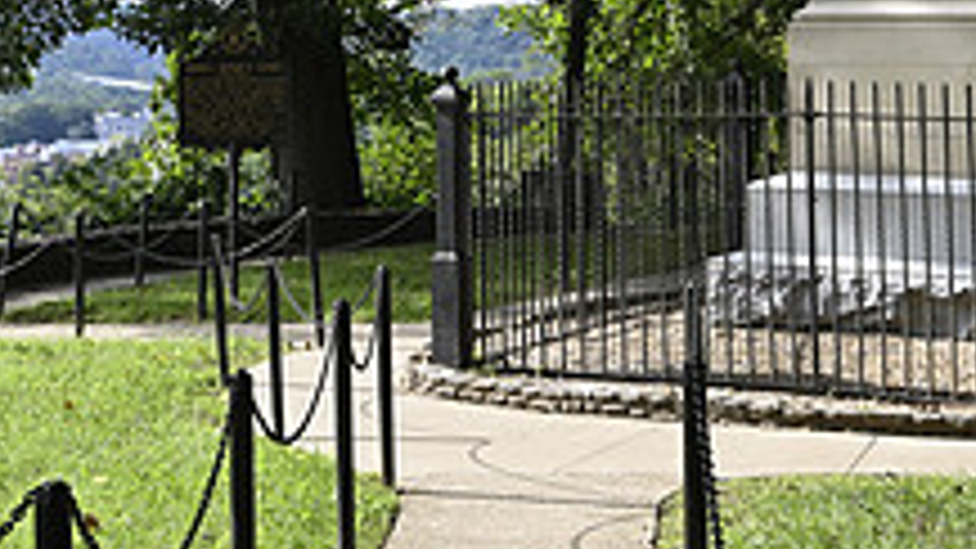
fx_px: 2174
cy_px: -173
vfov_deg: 13.8
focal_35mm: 84
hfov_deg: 25.3
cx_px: 427
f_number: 13
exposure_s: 1/40
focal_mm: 30
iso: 125
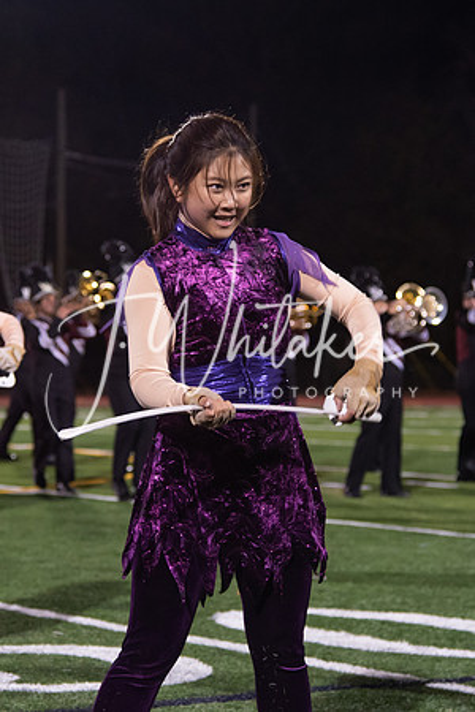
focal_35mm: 125
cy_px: 319
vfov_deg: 16.4
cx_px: 248
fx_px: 2467
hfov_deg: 11.0
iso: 1600
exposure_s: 1/160
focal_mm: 75
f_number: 4.5
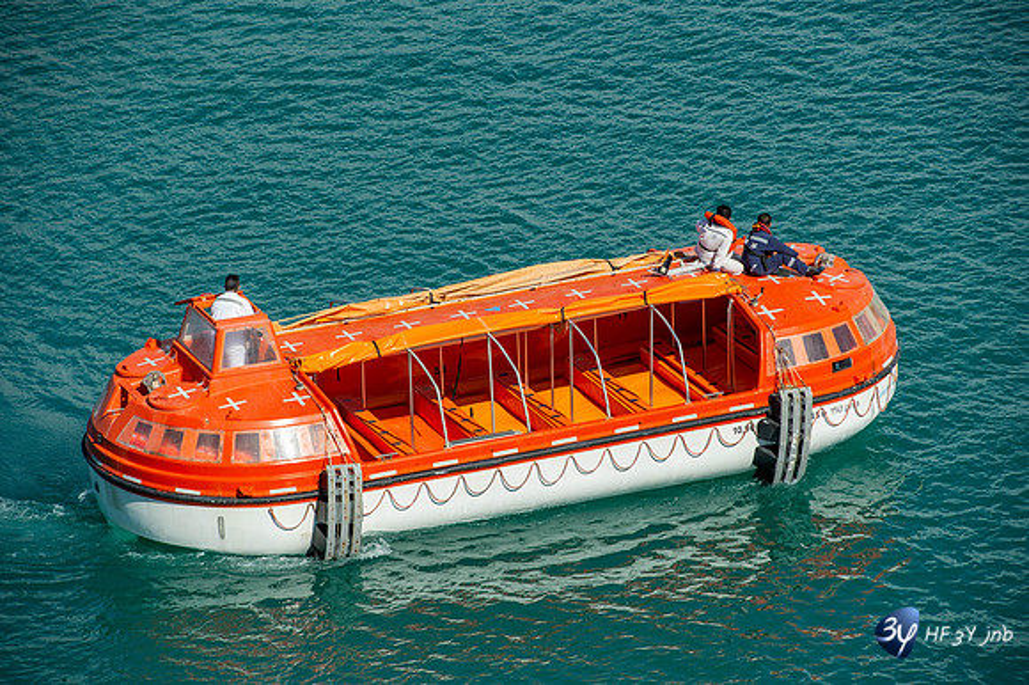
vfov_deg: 6.9
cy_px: 342
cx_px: 514
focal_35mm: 200
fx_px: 5713
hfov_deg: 10.3
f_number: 9
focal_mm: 200
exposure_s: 1/320
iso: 100
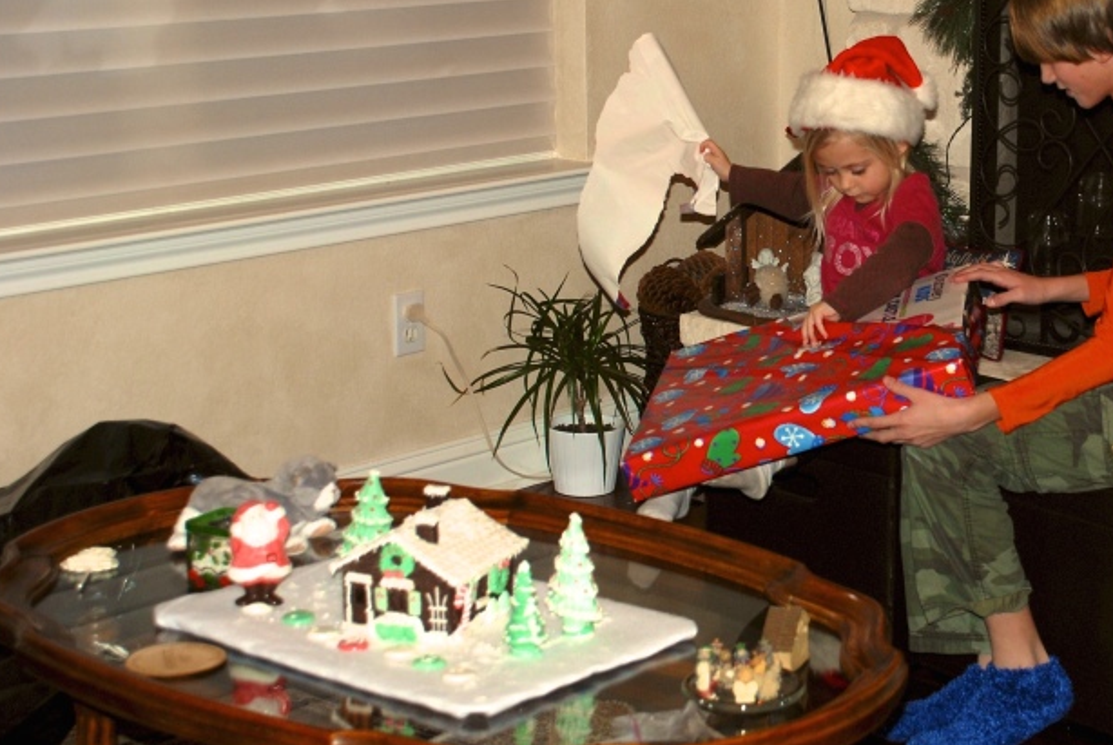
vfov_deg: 17.1
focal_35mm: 80
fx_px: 2476
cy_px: 258
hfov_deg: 24.9
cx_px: 905
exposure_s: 1/60
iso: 200
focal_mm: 32
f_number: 4.2
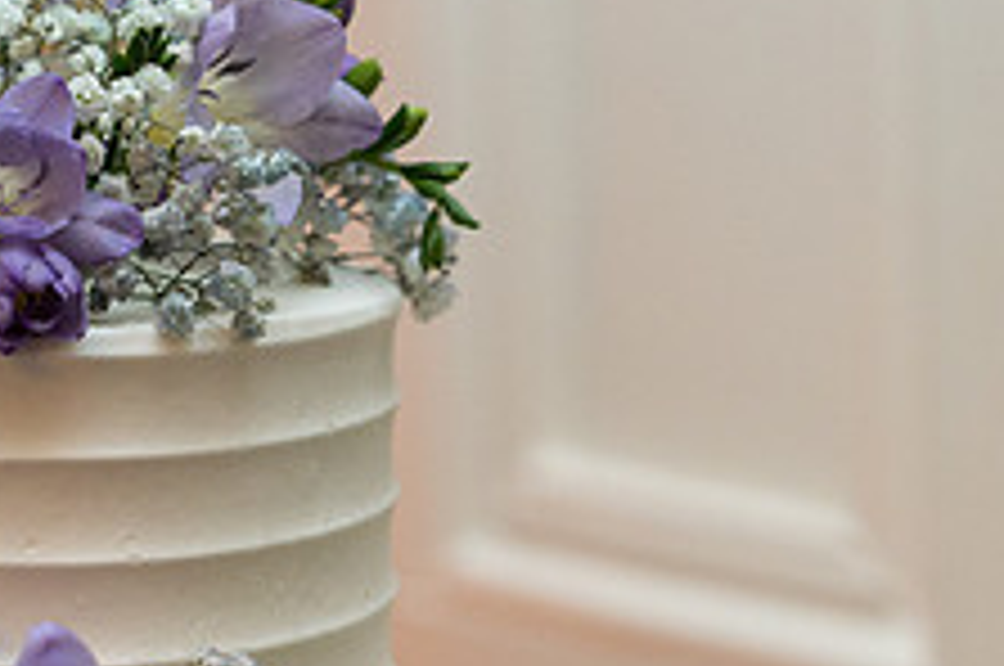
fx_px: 4428
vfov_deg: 8.6
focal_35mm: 159
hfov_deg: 12.7
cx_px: -131
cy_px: 83
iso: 2500
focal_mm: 61
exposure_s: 1/200
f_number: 3.5
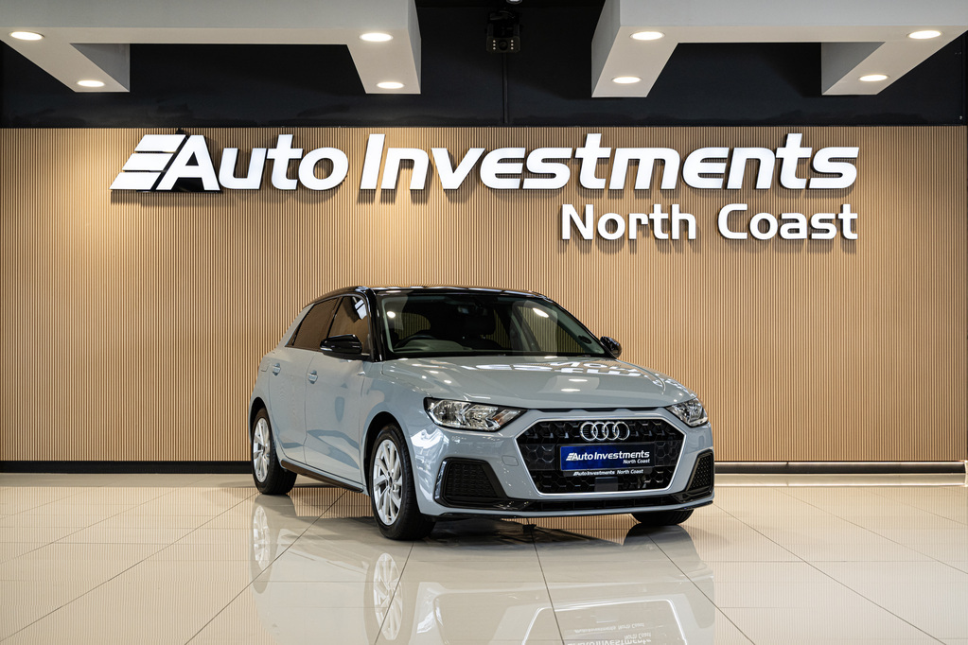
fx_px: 1344
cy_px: 322
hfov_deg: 39.6
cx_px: 484
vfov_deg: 27.0
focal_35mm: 50
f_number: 4
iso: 640
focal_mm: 50
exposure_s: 1/160
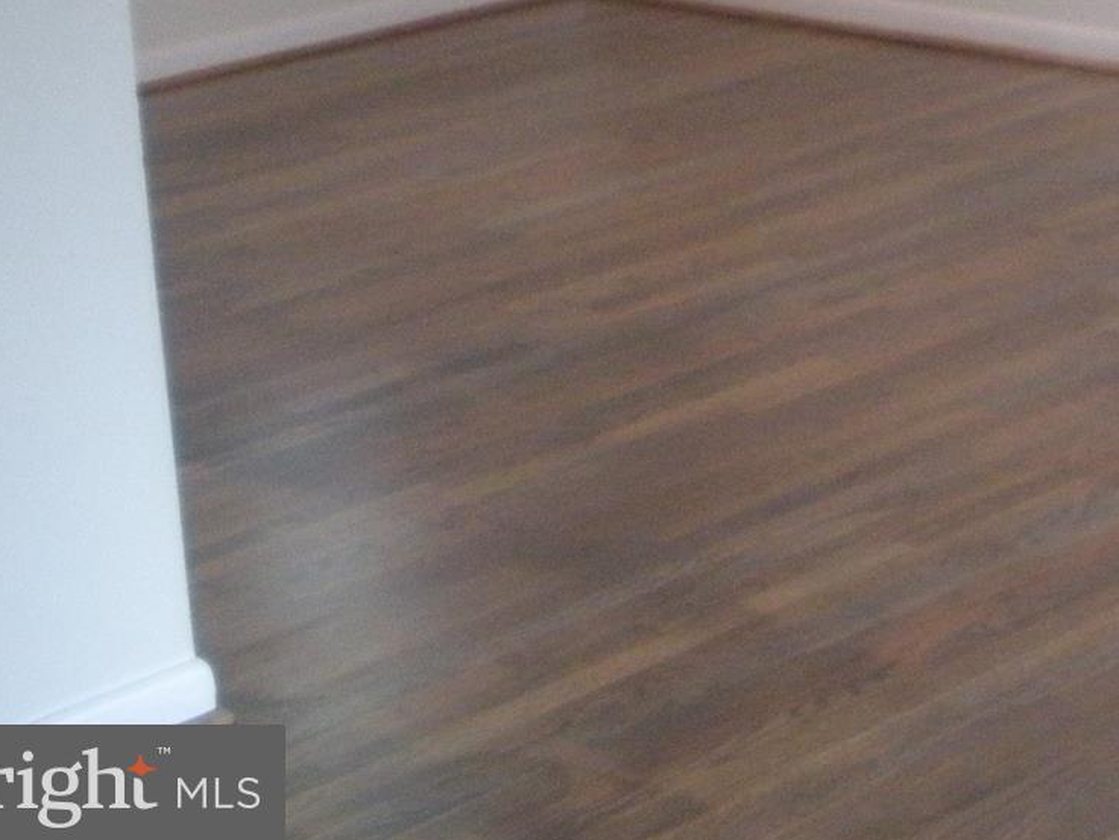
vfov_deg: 14.1
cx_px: 1461
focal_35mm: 100
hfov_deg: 18.3
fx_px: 3233
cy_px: -317
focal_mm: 6.3
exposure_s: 1/45.2
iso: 400
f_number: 3.5
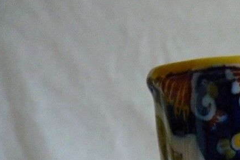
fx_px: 447
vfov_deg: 18.8
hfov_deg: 26.8
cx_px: 284
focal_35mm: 67
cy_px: 208
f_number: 2.8
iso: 800
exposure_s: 1/15
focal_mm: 4.8
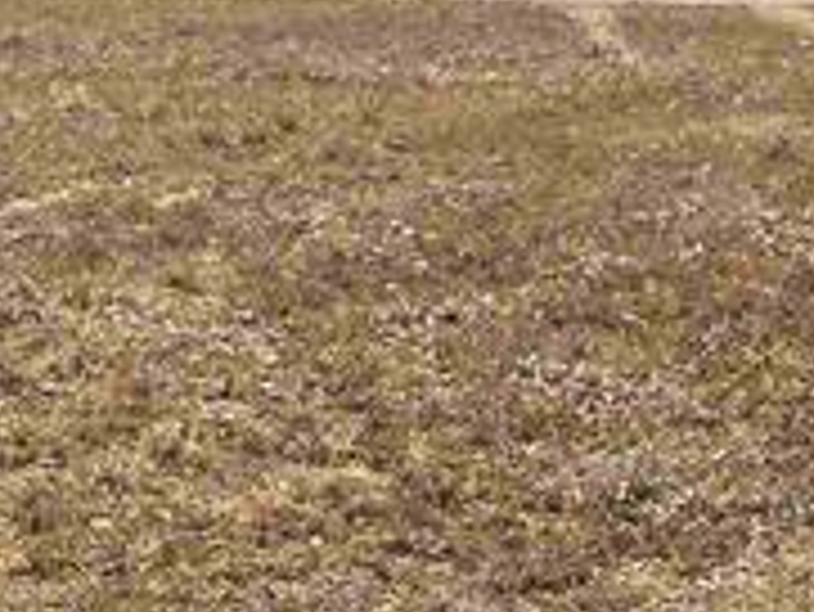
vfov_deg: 10.1
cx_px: -513
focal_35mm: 147
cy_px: 400
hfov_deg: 12.6
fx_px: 3459
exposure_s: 1/5319
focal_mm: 5.7
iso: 50
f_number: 1.5
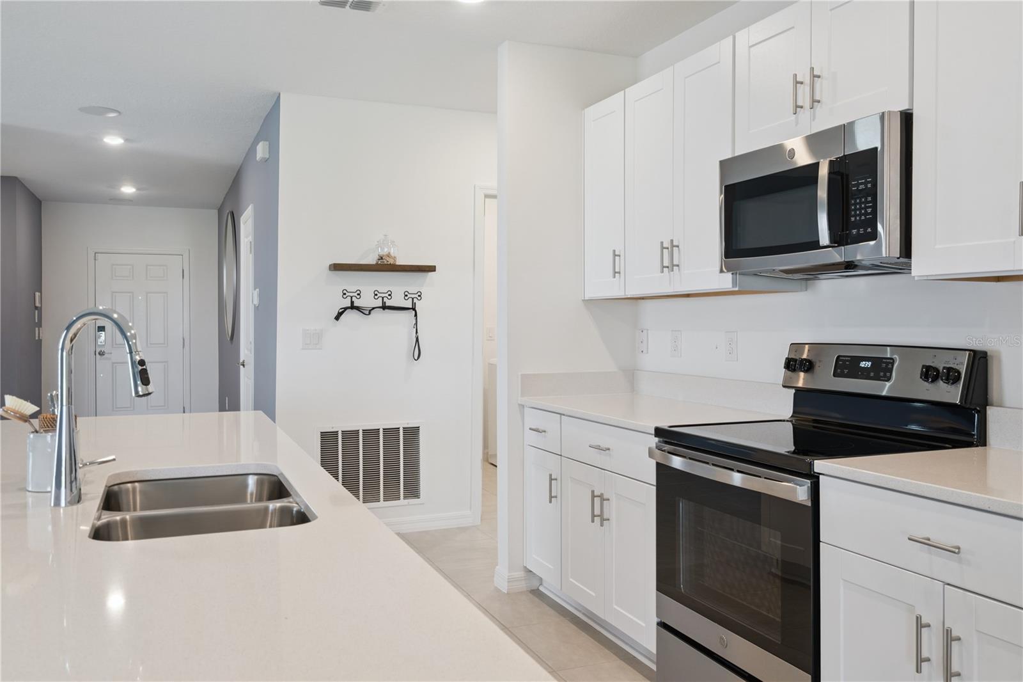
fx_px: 824
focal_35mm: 29
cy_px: 341
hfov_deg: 63.7
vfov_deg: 44.9
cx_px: 512
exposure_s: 1/80
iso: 400
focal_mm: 29
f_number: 9
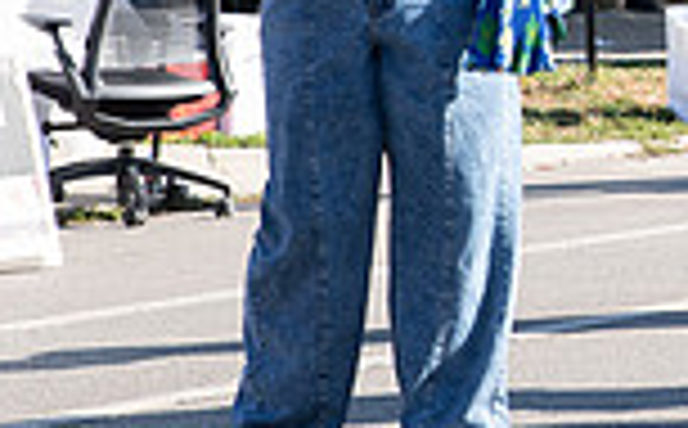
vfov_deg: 5.4
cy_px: -54
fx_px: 4492
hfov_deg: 8.5
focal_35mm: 240
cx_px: 1183
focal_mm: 62
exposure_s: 1/160
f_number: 9
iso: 320
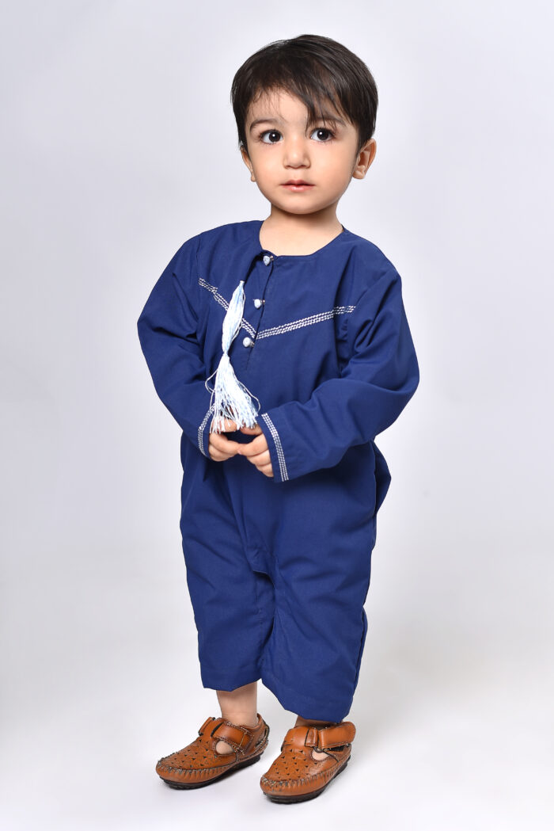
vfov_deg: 39.6
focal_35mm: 50
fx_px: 1153
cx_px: 277
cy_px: 416
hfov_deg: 27.0
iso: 160
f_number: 3.2
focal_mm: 50
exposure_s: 1/200
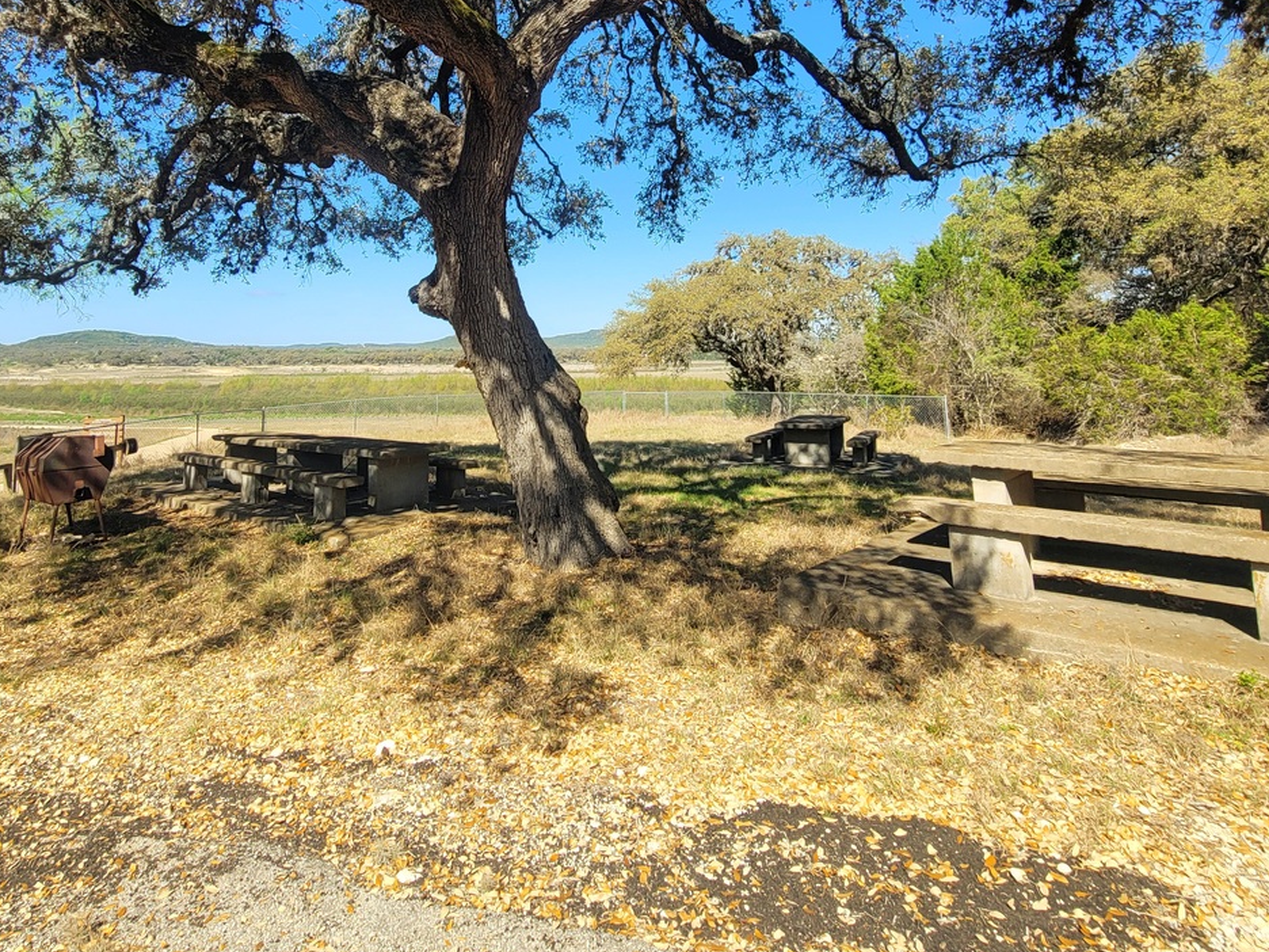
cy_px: 243
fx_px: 733
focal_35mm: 20
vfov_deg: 62.4
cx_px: 541
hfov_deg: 81.2
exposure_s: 1/1111
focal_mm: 2.2
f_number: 2.2
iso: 50
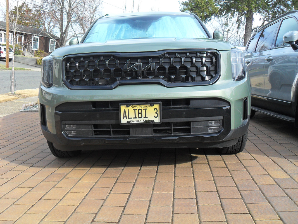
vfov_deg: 40.7
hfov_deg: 52.6
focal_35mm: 35
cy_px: 112
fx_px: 301
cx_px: 149
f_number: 2.8
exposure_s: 1/500
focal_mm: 6.2
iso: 100
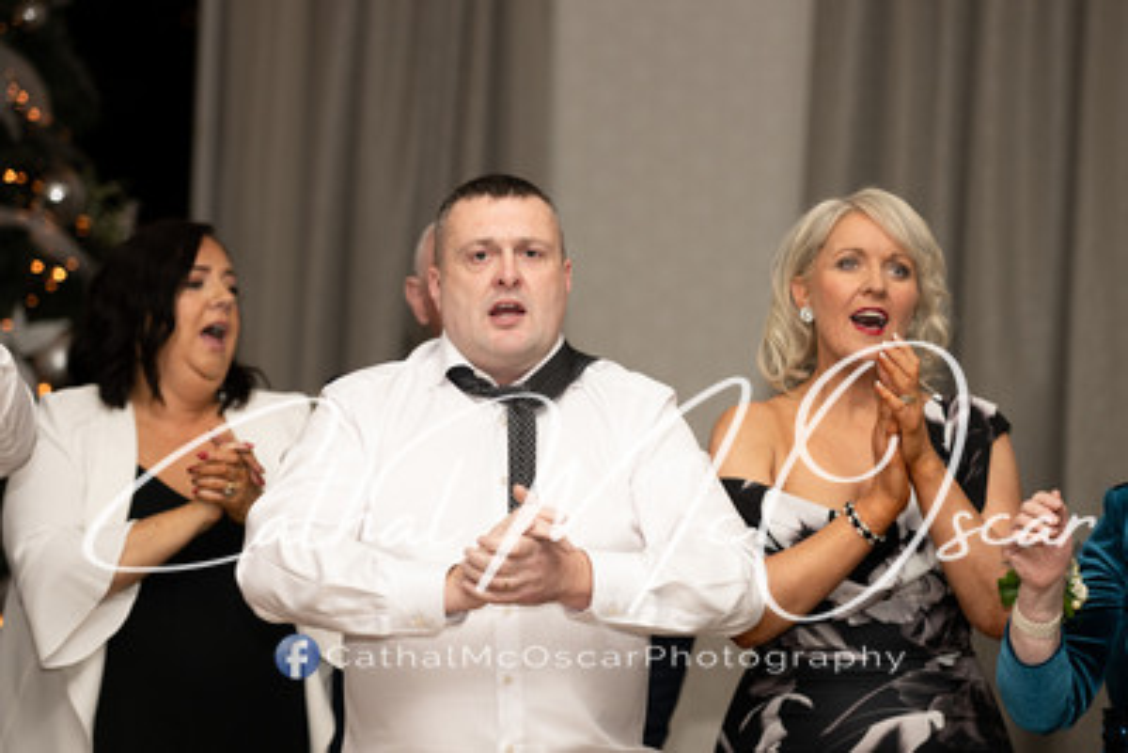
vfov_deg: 11.4
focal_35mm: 120
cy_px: 376
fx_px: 3761
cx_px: 564
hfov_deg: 17.1
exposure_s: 1/200
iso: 400
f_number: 2.8
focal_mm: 120
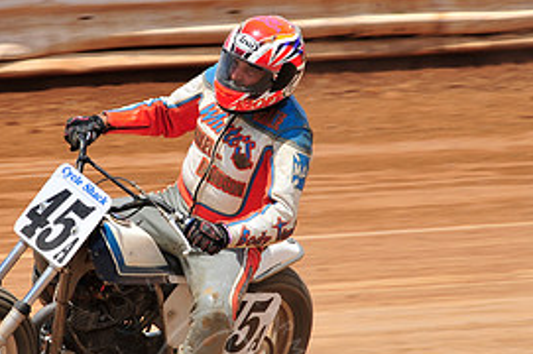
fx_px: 6329
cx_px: 191
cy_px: 206
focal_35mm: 428
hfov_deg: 4.8
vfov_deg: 3.2
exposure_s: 1/400
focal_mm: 200
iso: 200
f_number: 10
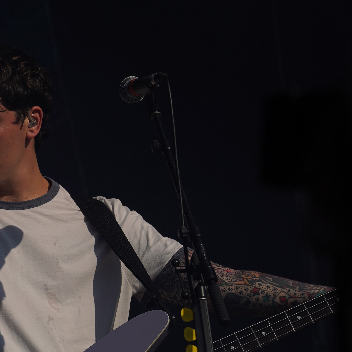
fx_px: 2427
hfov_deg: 8.2
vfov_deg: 8.3
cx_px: -7
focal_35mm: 211
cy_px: 277
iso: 100
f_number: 8
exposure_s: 1/1600
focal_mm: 105
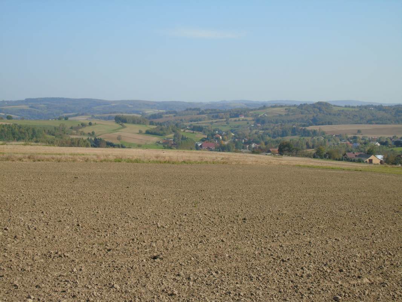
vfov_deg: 20.7
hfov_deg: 27.4
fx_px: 824
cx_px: 201
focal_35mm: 71
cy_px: 151
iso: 80
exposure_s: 1/500
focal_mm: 13
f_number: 4.7
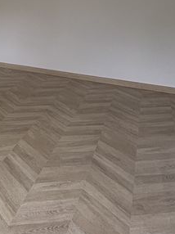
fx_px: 331
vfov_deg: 37.2
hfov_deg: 25.5
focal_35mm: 49
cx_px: -52
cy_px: 39
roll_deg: -1.1
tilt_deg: -9.8
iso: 160
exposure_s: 1/99
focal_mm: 2.22
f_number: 2.2
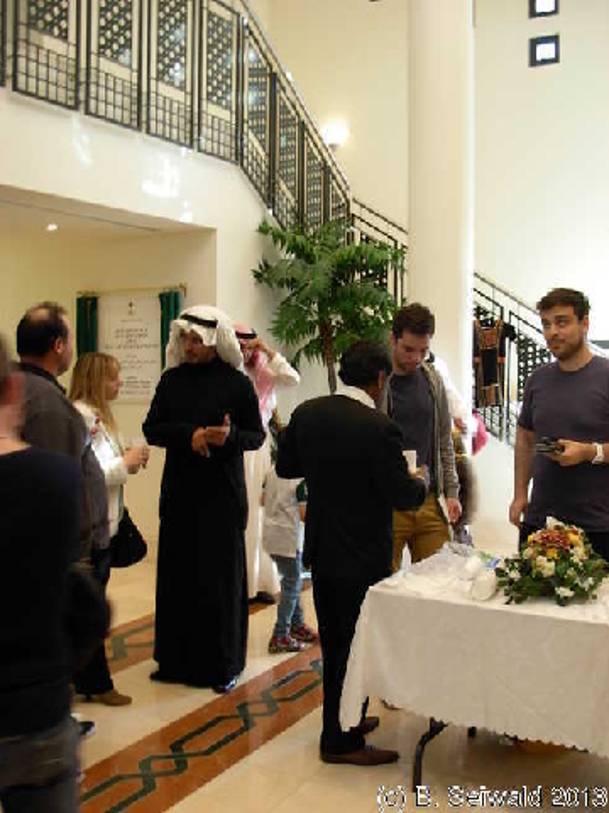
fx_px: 891
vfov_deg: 49.0
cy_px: 406
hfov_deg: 37.7
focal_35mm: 38
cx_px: 304
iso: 79
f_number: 2.9
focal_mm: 6.3
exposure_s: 1/17.9
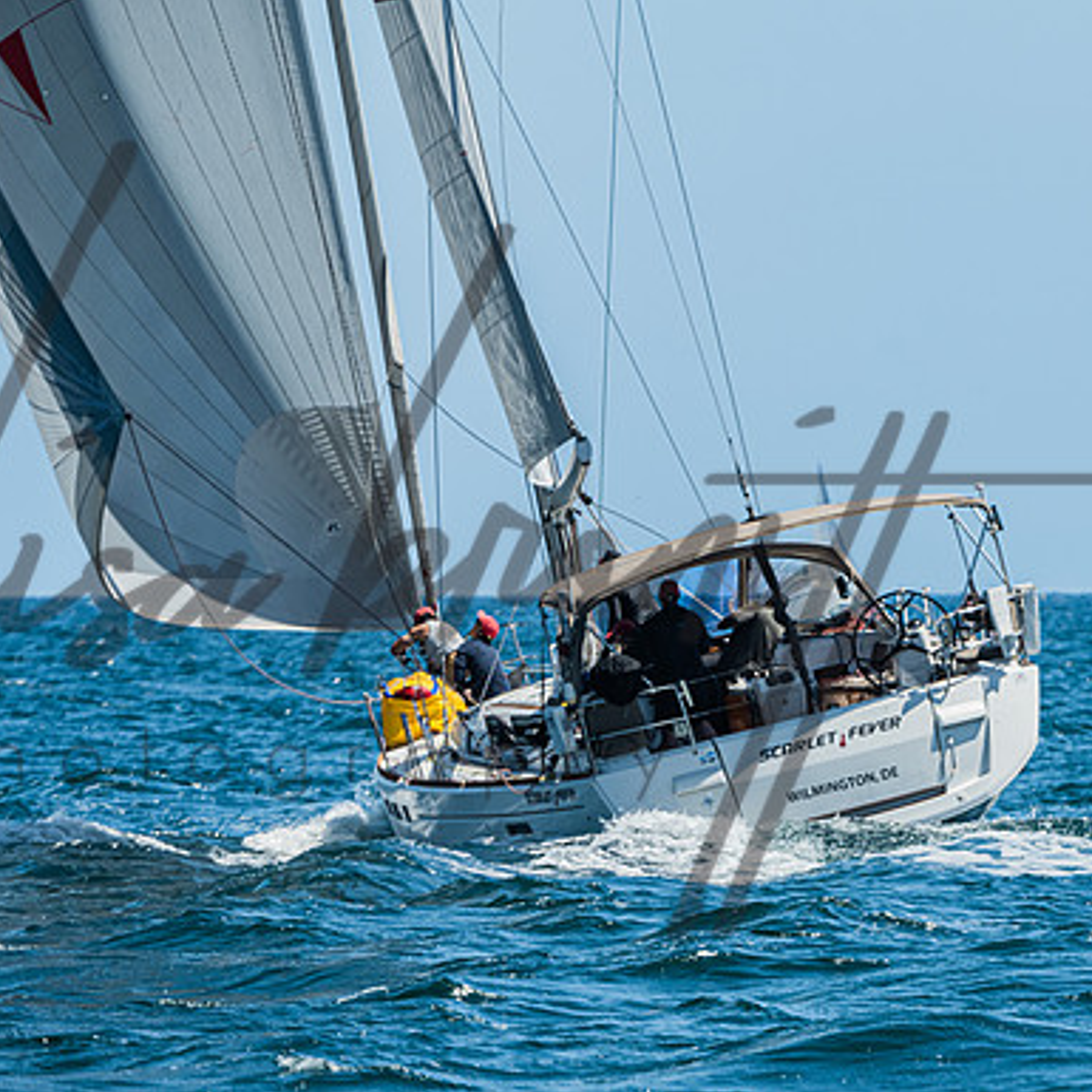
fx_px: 21735
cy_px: 649
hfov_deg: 2.9
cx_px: 667
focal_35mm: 609
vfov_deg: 2.9
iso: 320
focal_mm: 400
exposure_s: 1/400
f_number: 9
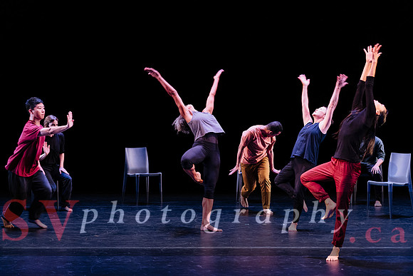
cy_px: 142
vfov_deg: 17.6
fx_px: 888
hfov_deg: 26.2
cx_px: 213
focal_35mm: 77
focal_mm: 75
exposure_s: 1/200
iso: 1600
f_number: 2.8
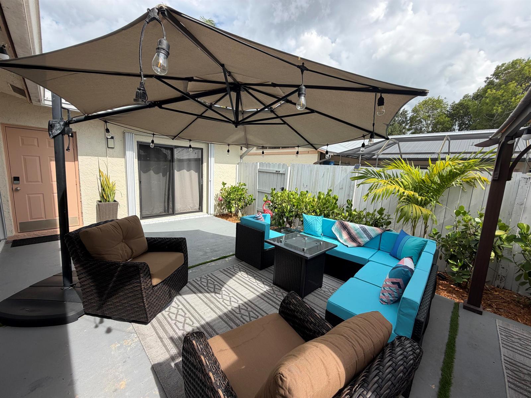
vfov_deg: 85.7
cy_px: 199
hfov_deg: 102.1
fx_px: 215
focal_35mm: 14
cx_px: 266
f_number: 2.2
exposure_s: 1/770
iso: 32
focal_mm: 2.22
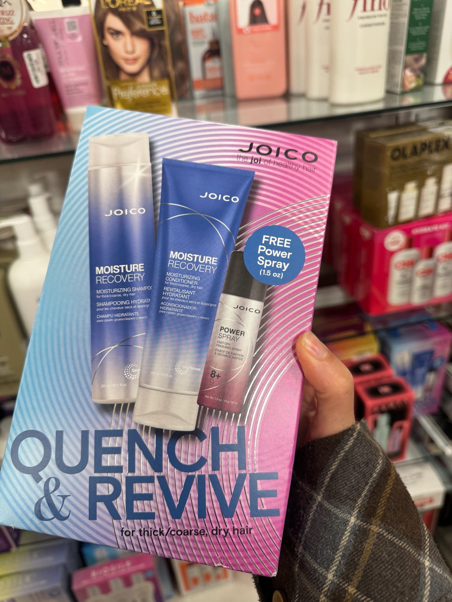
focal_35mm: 24
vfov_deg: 71.6
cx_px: 226
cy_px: 301
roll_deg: +6.0
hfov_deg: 56.8
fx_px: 418
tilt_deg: -30.5
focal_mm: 6.76
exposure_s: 1/120
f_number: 1.78
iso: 200
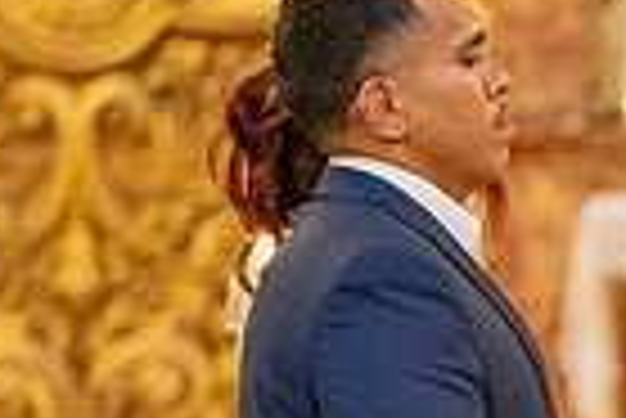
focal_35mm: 985
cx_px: 931
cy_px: 563
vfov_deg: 1.4
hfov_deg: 2.1
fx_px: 17146
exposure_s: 1/200
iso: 2000
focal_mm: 200
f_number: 2.8
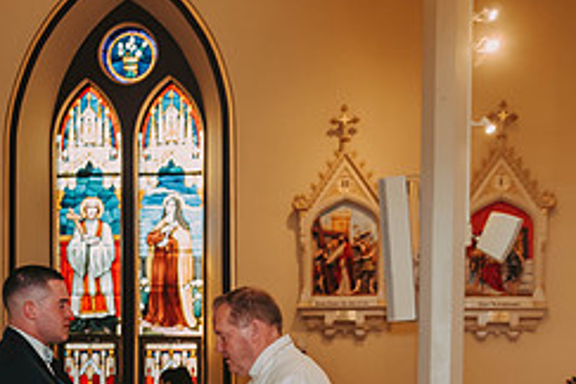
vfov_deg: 15.7
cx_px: 168
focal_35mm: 84
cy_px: 452
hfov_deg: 24.0
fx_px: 1344
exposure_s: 1/100
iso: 800
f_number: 2.8
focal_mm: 34
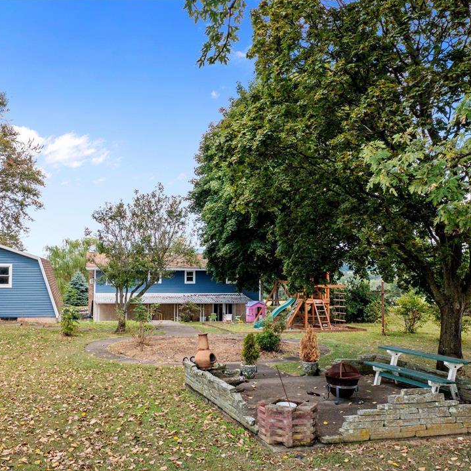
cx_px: 173
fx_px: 554
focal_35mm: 36
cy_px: 235
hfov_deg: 45.6
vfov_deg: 46.0
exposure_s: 1/640
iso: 100
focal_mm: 10.26
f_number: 4
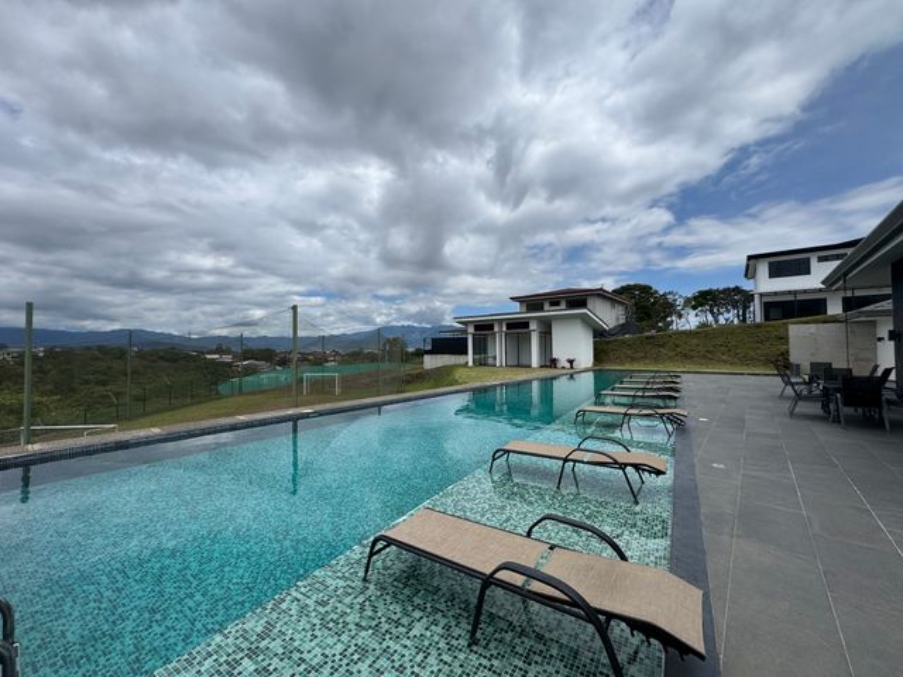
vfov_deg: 85.7
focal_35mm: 14
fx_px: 365
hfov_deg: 102.1
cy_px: 338
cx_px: 452
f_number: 2.2
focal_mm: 2.22
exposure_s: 1/4132
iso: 50
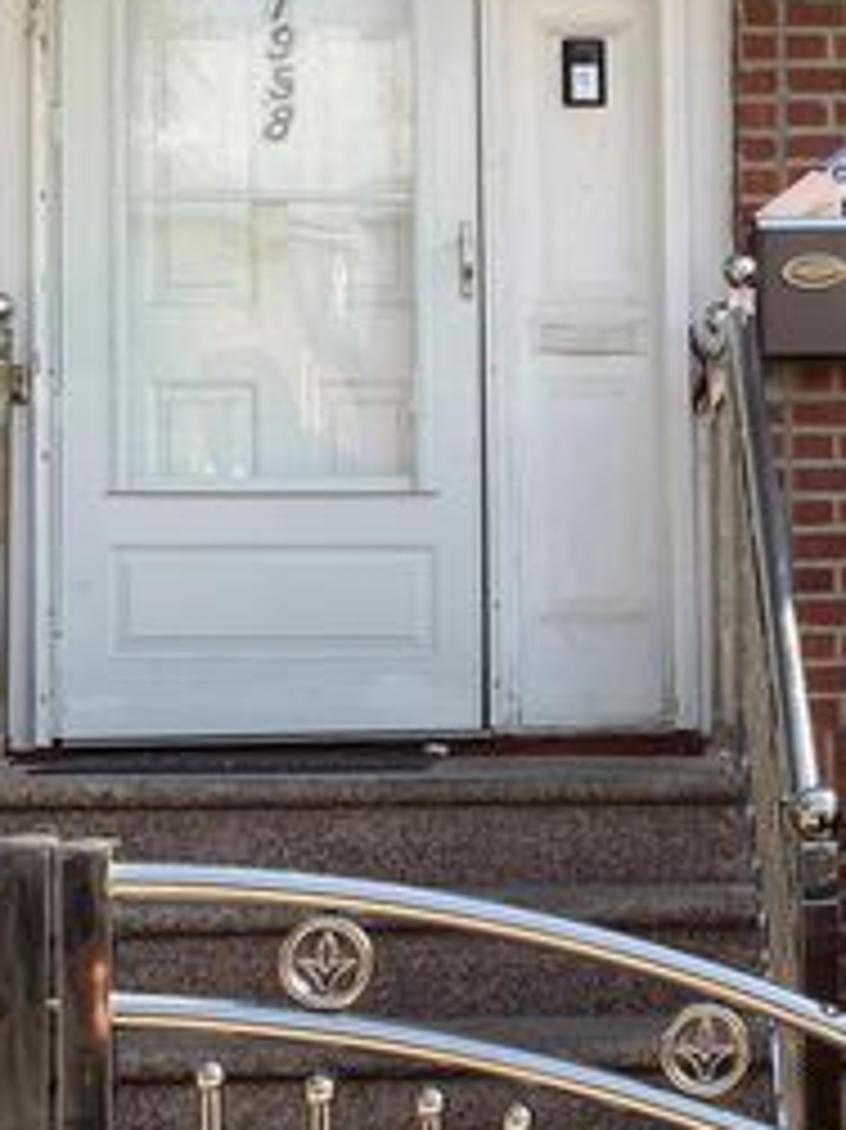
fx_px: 2250
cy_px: 642
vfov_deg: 28.1
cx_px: 693
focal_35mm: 69
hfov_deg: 21.0
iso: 25
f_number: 1.8
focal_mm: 4.25
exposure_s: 1/450
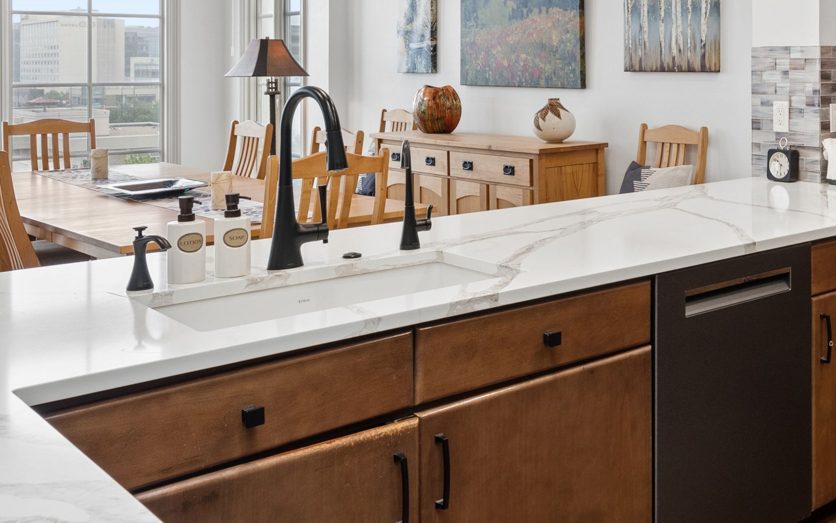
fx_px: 957
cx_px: 712
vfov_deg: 29.5
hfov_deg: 44.0
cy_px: 74
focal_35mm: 42
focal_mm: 20
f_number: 9
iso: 640
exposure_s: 1/50
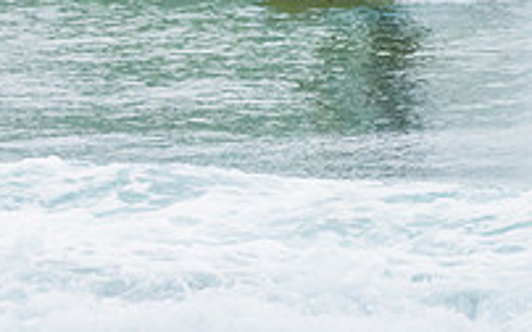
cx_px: 47
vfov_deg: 0.7
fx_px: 26025
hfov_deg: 1.2
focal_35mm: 1796
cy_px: 44
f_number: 5.6
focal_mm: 500
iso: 1250
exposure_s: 1/1000
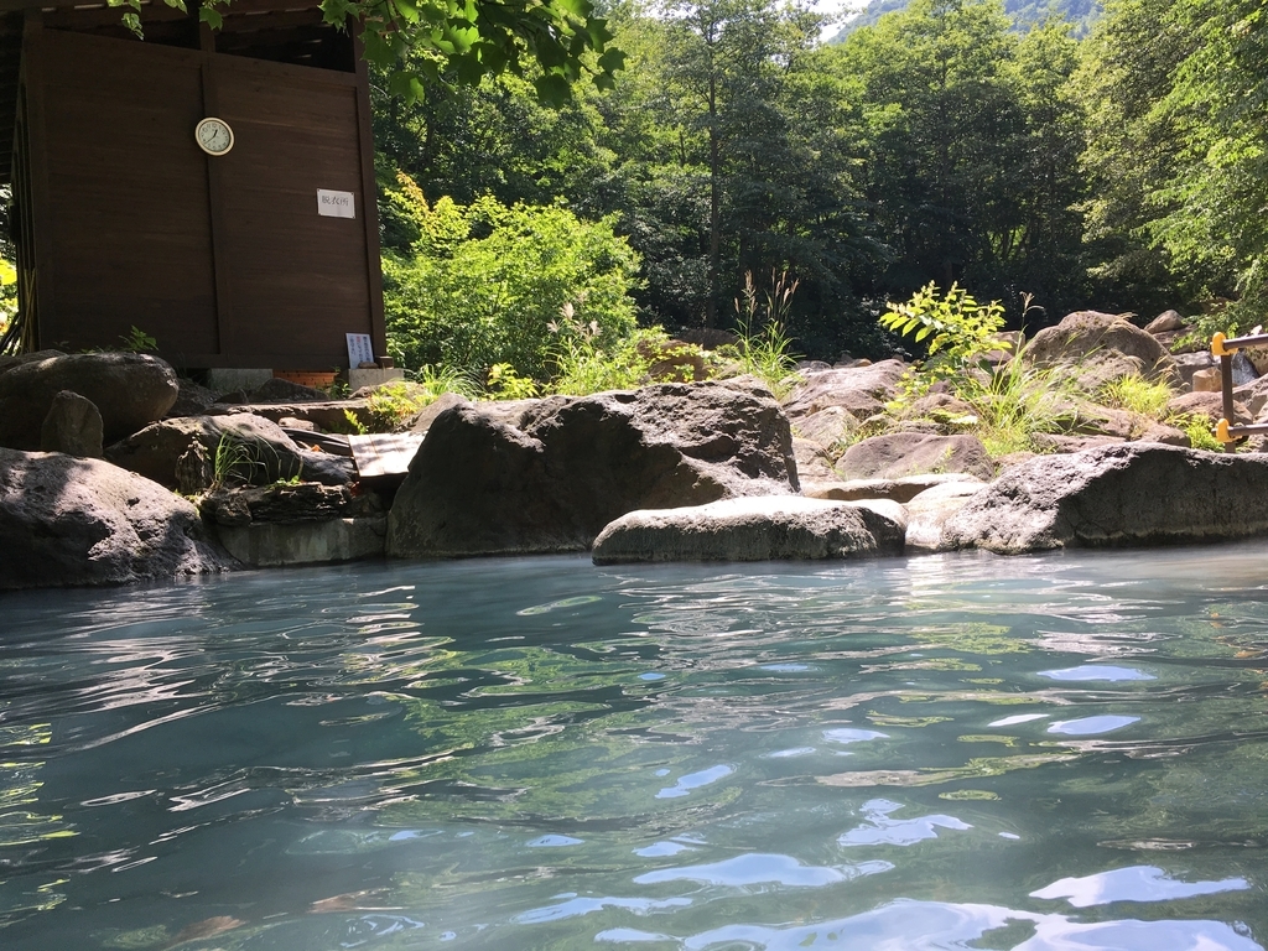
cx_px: 634
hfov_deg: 61.7
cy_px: 476
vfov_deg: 48.2
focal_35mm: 29
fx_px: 1062
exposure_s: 1/516
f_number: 2.2
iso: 25
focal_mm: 4.15
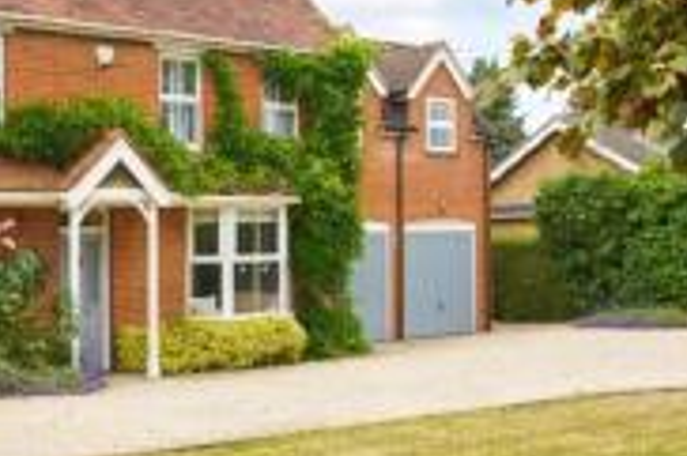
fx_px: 896
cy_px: 183
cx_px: 166
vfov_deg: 28.5
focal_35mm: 47
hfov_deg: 40.7
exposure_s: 1/125
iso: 250
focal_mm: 18
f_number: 13
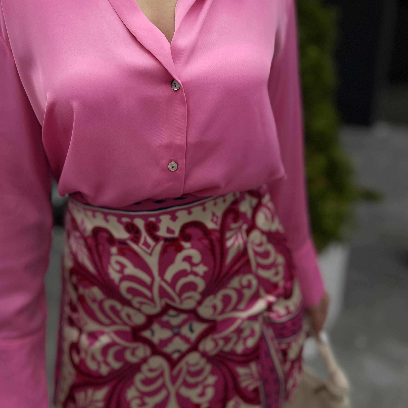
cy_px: 170
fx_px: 480
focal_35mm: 36
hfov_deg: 45.7
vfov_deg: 45.9
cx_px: 158
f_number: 1.78
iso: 80
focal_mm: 6.86
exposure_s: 1/704
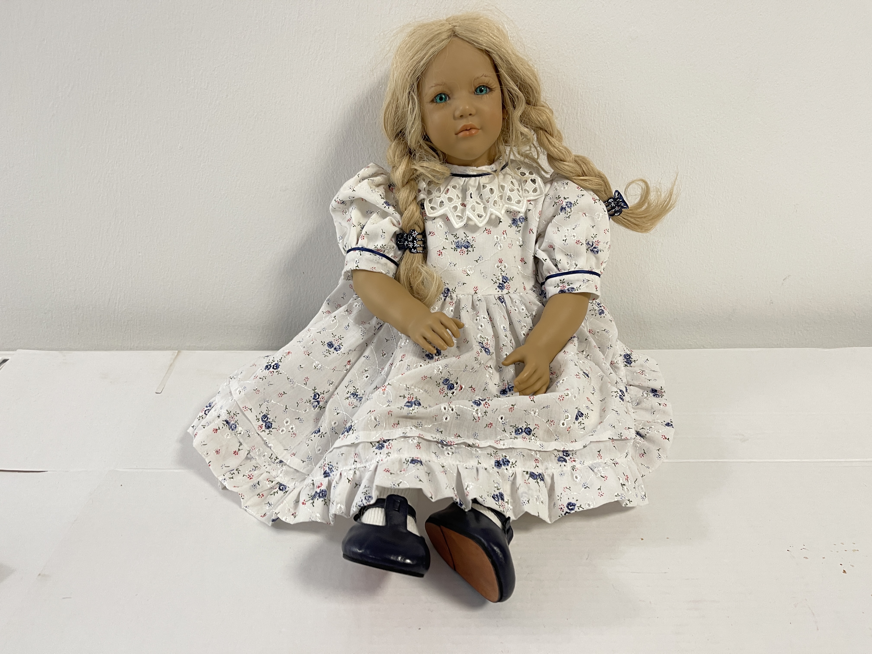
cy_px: 327
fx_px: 630
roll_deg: -1.2
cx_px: 436
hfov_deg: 69.4
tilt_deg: -26.2
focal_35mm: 25
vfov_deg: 54.9
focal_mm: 5.1
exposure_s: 1/50
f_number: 1.6
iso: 80
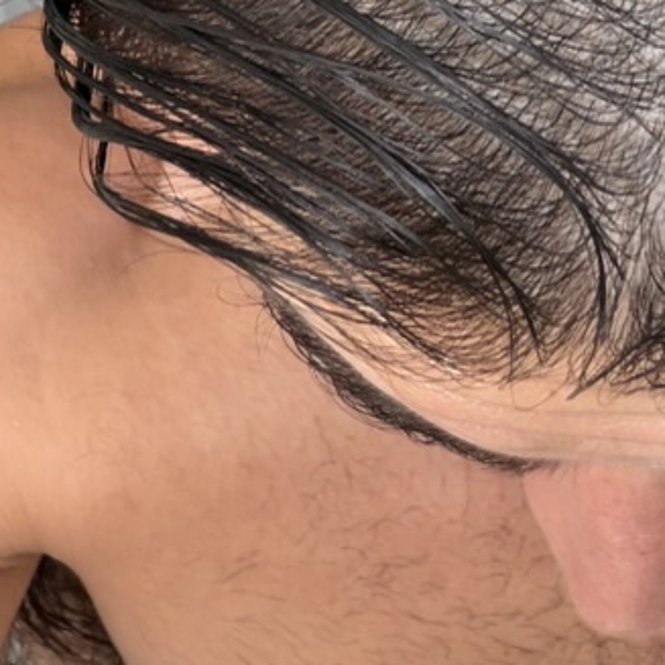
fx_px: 1804
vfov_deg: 18.3
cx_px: 498
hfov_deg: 20.7
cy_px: -362
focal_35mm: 83
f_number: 1.9
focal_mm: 2.71
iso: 100
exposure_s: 1/60
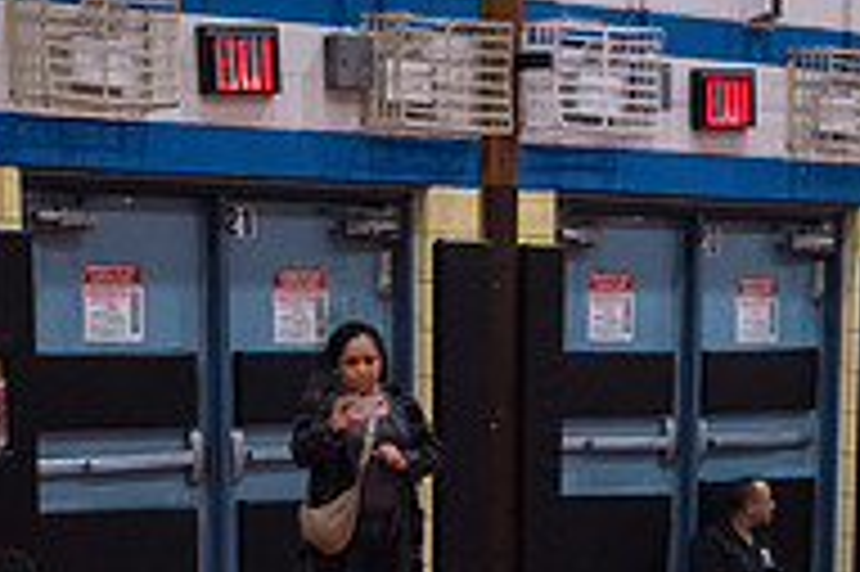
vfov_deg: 11.6
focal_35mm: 114
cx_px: 418
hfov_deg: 18.0
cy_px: 826
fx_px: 2721
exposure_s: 1/400
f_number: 3.2
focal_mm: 35
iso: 5000
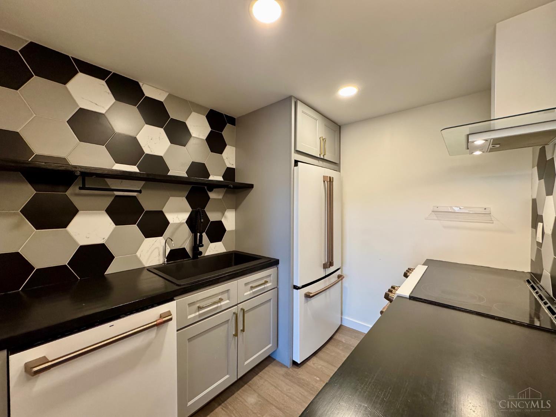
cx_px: 278
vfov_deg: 85.7
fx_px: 225
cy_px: 208
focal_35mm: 14
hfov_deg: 102.1
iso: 320
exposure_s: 1/120
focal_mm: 2.22
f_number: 2.2
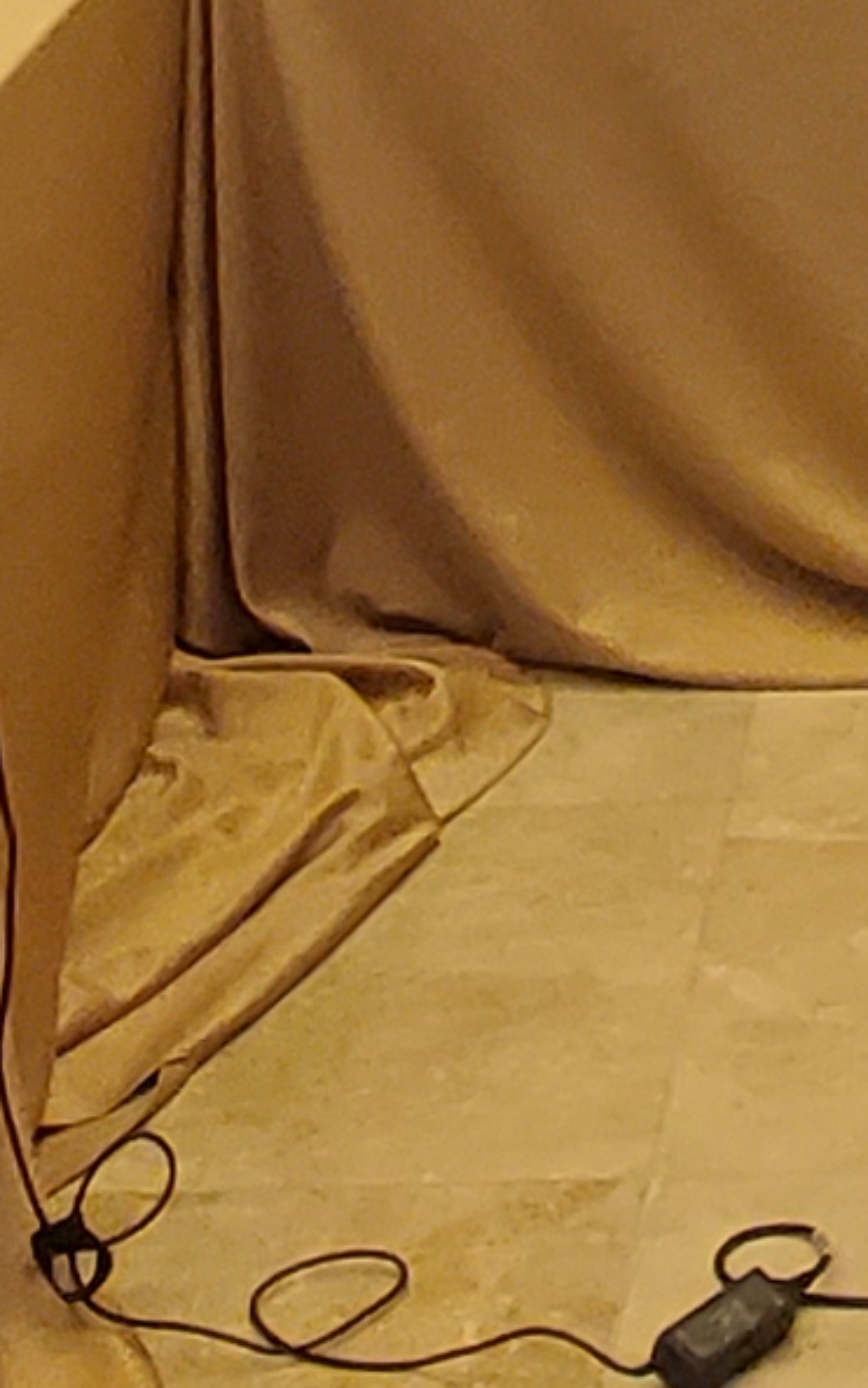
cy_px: -927
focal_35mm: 107
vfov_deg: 16.9
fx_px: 4047
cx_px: 1303
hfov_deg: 11.7
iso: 400
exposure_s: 1/50
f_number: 2.2
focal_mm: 1.8
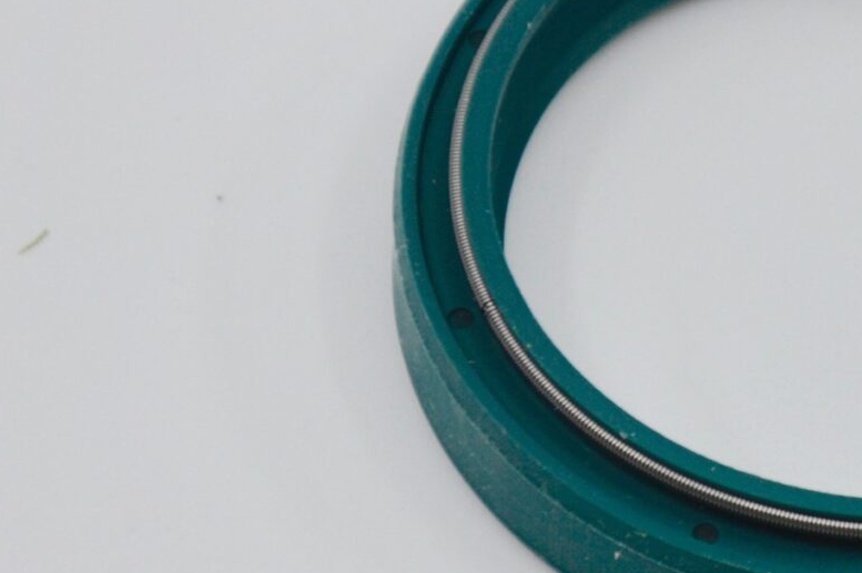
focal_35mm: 519
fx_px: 12410
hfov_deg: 4.0
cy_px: 167
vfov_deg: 2.6
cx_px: 1262
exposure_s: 1/200
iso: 100
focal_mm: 105
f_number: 7.1
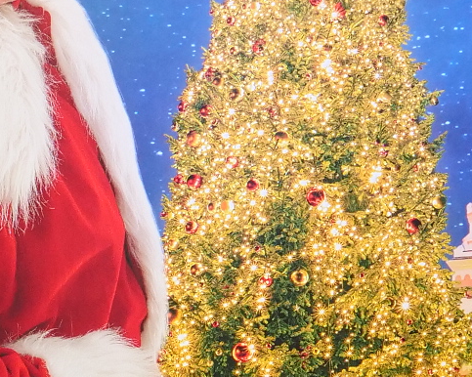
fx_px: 1927
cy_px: 501
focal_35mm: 138
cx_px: -207
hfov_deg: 13.3
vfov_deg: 10.9
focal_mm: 13
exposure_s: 1/100
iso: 800
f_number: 3.5
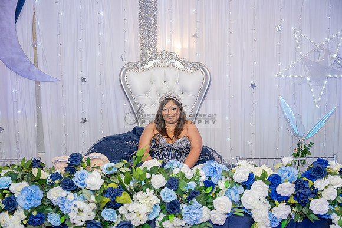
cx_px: 171
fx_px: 390
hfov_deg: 47.4
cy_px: 114
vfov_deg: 32.6
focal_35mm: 41
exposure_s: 1/200
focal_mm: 41
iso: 1000
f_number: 2.8
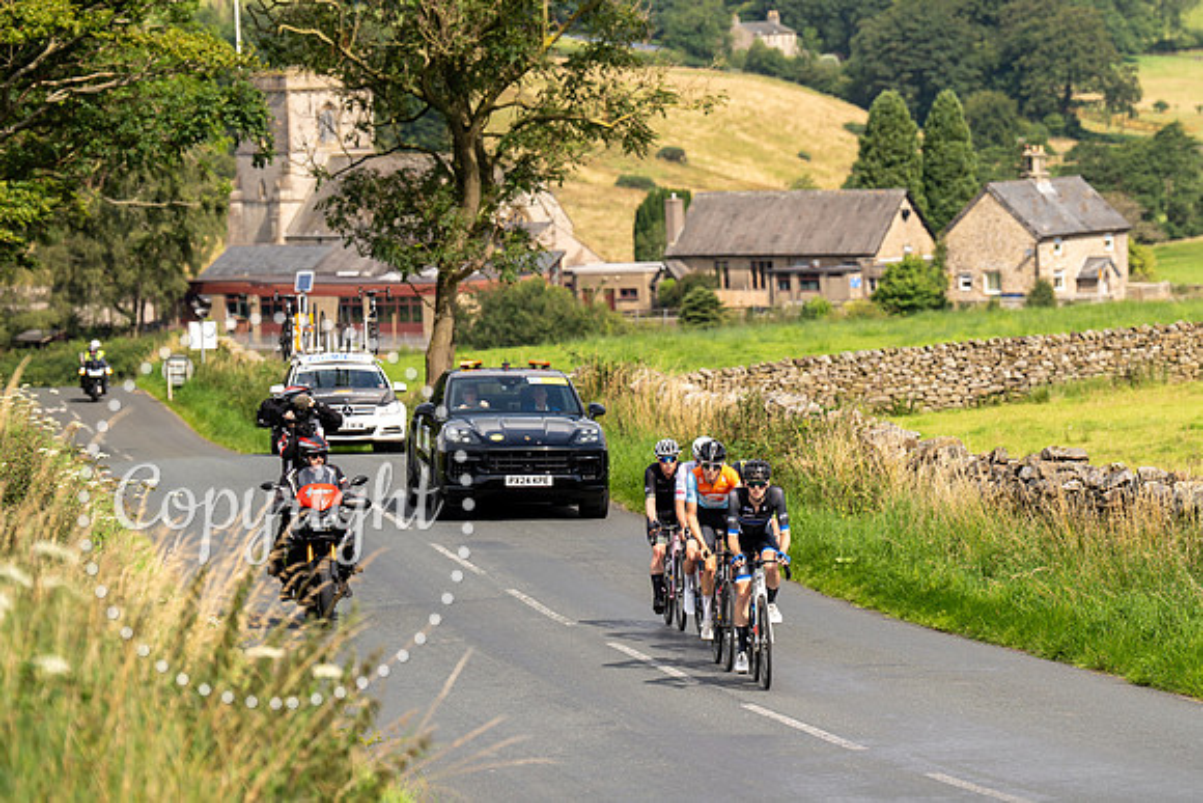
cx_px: 795
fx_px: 6516
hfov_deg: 10.5
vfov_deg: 7.0
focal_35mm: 195
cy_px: 382
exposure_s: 1/800
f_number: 4
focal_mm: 145
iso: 100
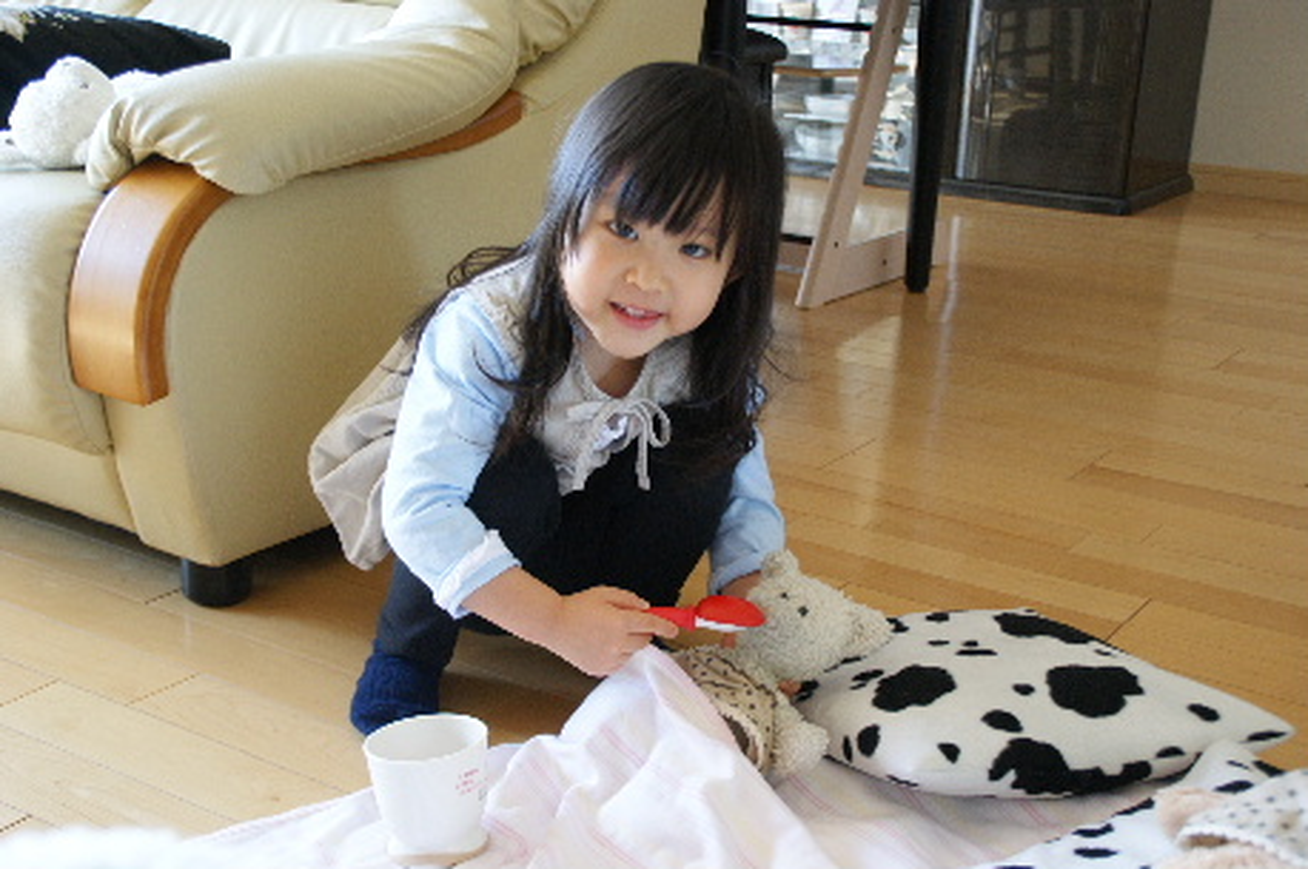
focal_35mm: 52
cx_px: 654
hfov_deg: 37.9
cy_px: 434
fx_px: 1905
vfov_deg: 25.7
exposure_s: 1/60
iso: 320
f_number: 4.5
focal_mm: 35
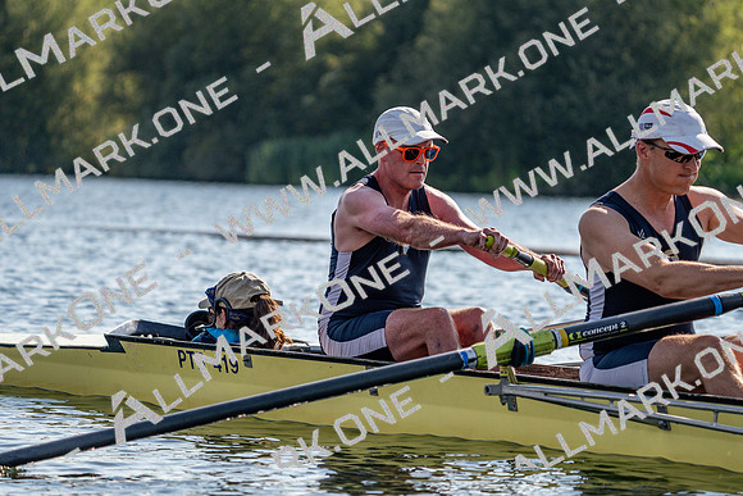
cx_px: 372
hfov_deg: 10.3
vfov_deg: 6.9
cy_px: 248
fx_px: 4129
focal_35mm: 200
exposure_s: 1/1600
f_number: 5.6
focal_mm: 200
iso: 250
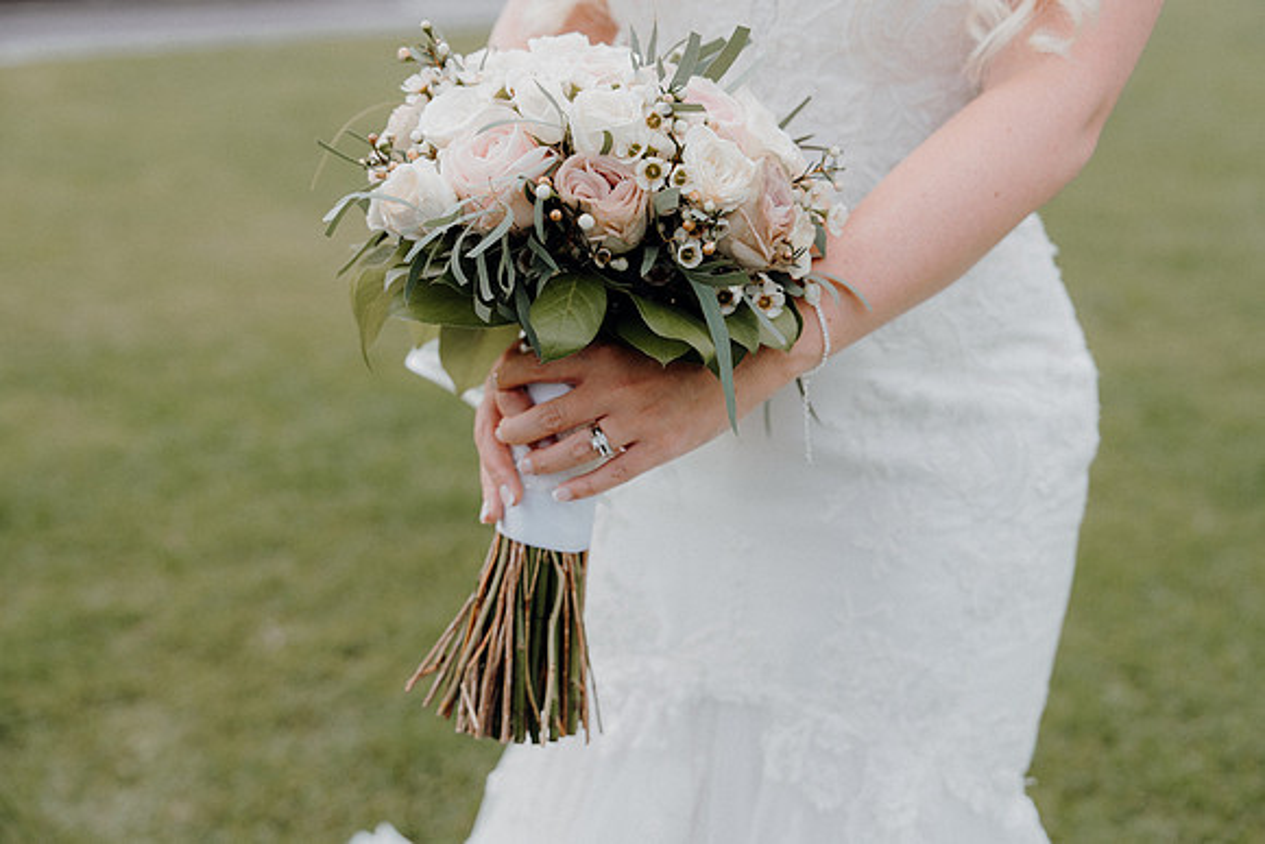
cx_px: 632
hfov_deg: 41.1
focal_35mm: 48
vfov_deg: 28.1
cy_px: 422
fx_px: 1687
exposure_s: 1/320
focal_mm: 48
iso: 125
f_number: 3.5
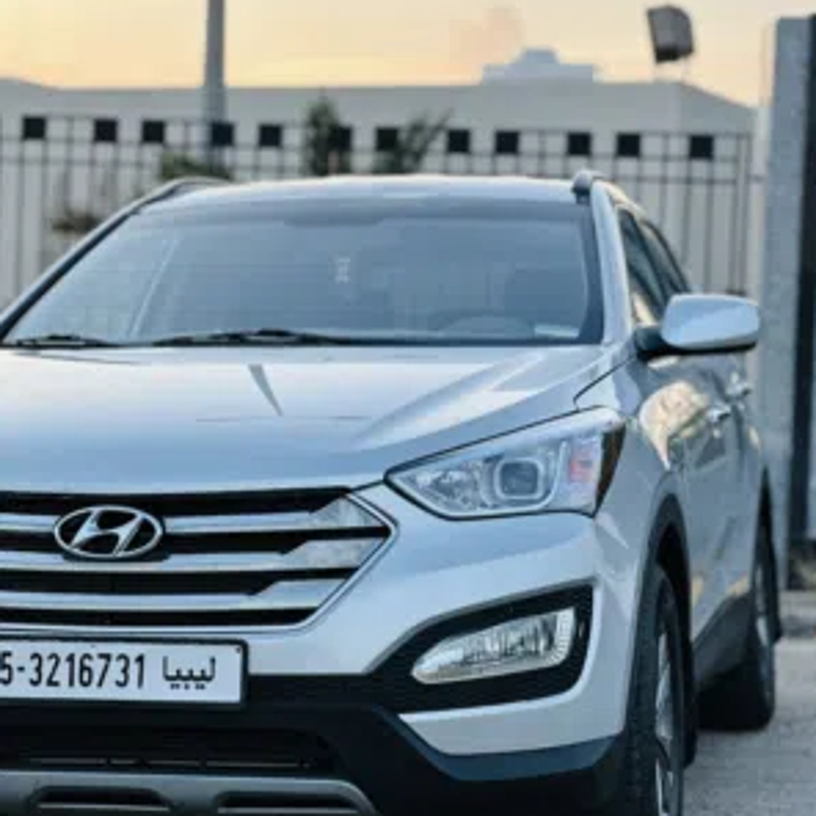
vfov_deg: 18.9
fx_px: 2454
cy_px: 416
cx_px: 411
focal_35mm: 92
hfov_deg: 18.9
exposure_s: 1/121
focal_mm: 9
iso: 64
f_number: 2.8
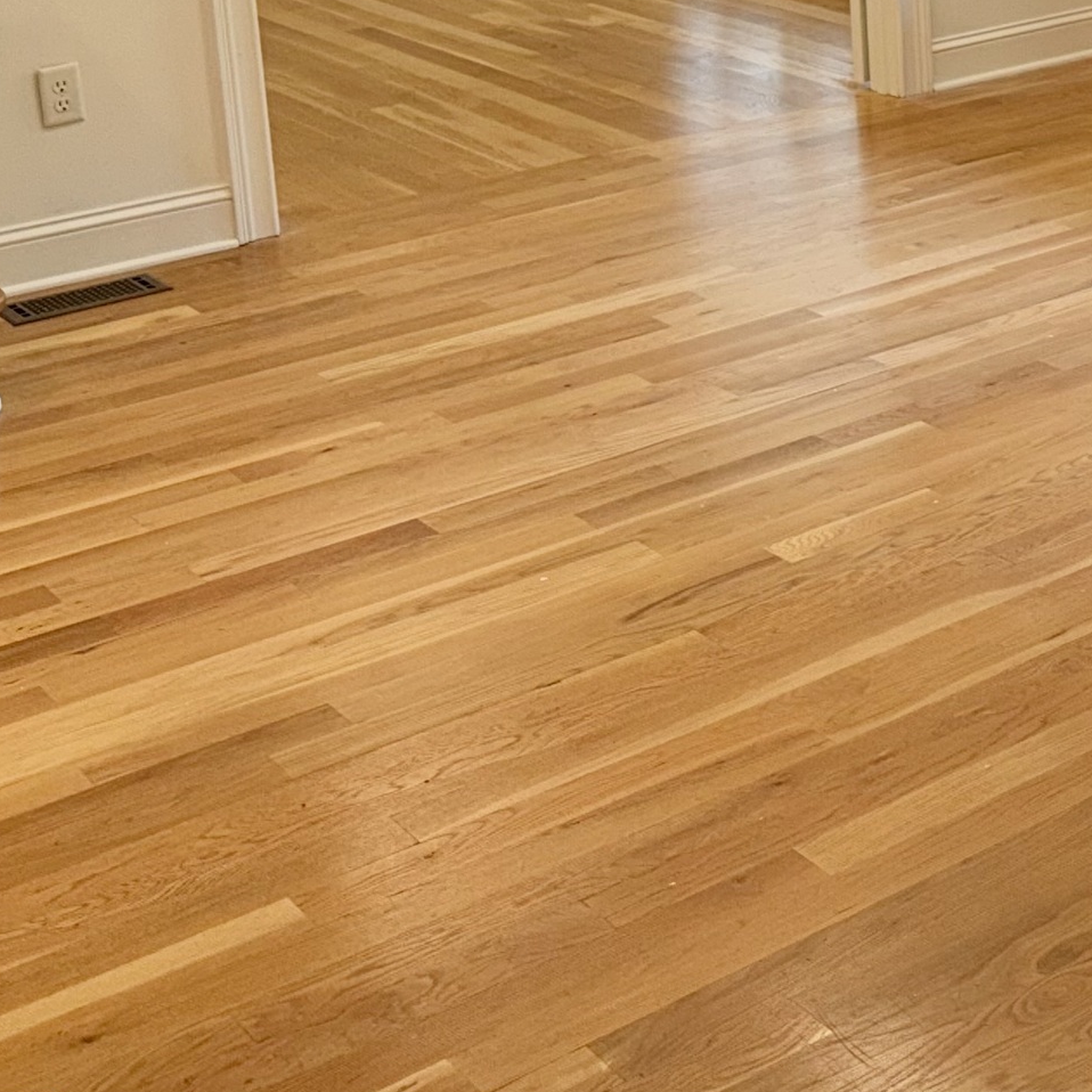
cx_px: 1419
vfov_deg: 23.9
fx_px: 2427
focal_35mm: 68
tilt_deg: -10.3
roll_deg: +0.9
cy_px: -85
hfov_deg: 22.6
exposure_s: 1/46
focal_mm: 6.76
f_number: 1.78
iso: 64
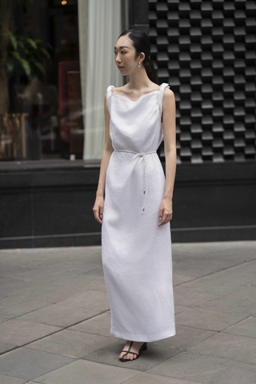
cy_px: 192
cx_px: 128
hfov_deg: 16.1
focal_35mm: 85
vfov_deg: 23.9
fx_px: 907
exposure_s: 1/2000
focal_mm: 85
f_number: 2.5
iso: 320
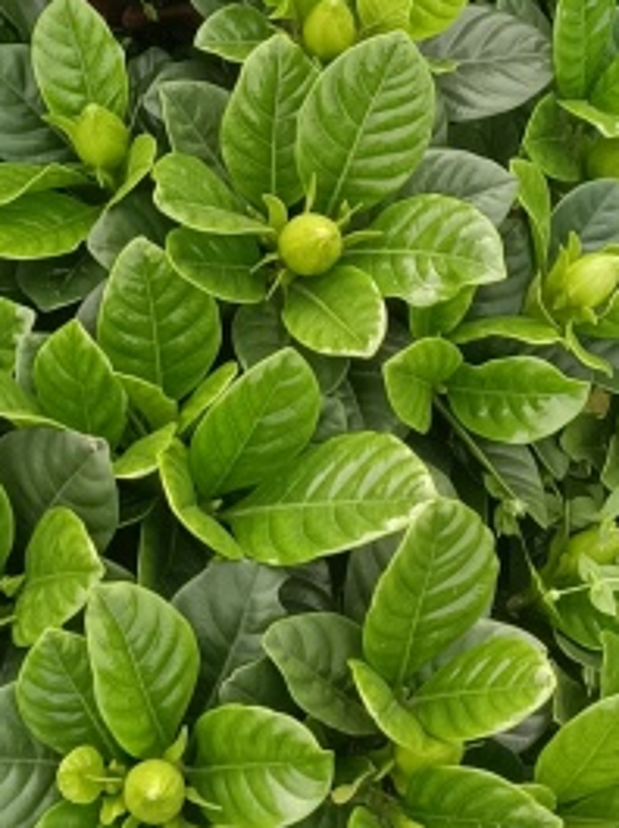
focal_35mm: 121
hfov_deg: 12.2
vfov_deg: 15.8
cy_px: -102
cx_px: 109
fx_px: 2892
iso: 133
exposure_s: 1/100
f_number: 1.8
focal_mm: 4.05
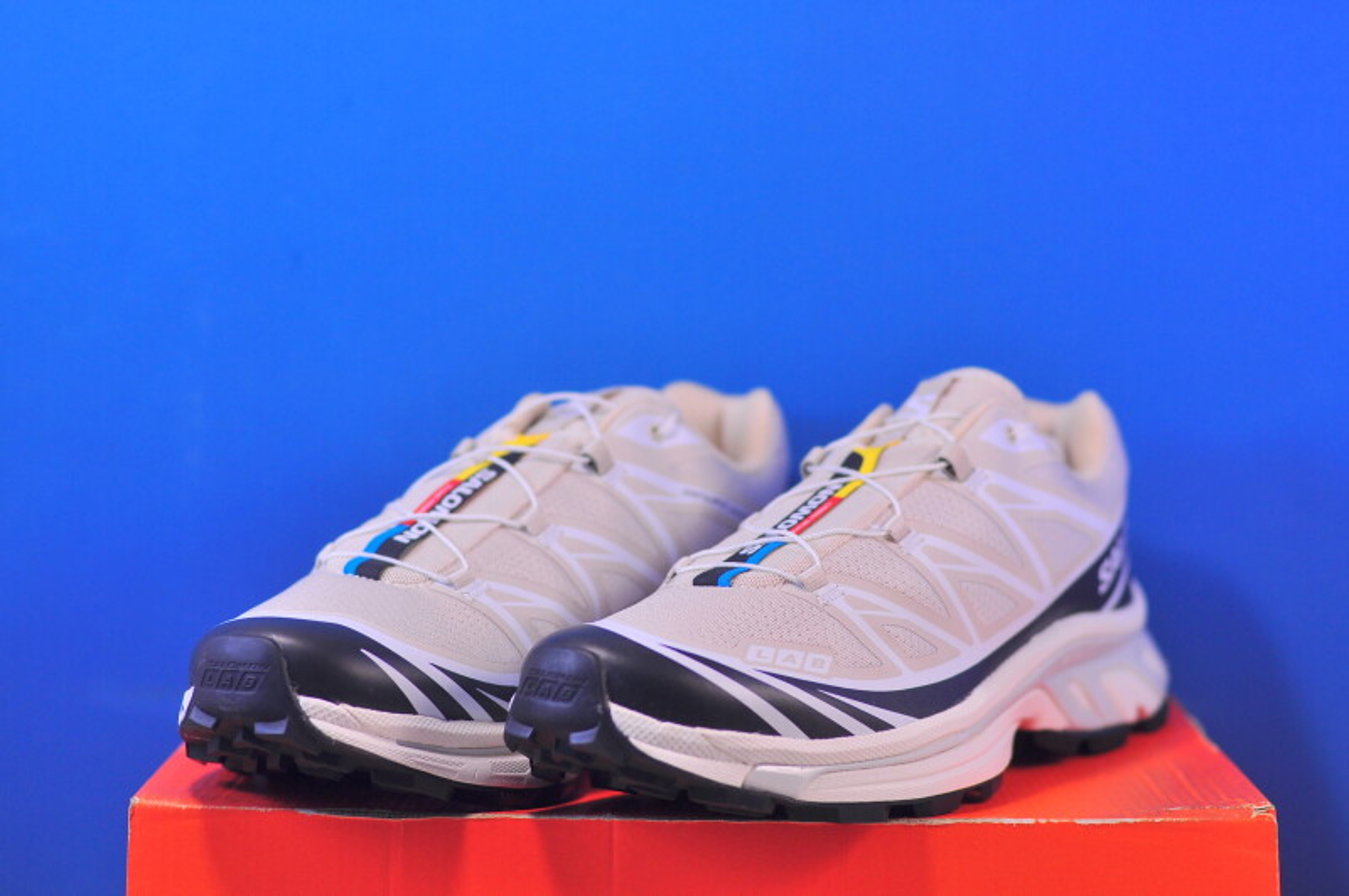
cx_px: 674
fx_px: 2806
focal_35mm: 75
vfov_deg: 18.1
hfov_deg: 27.0
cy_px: 448
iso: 250
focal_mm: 50
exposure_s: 1/320
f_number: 2.5
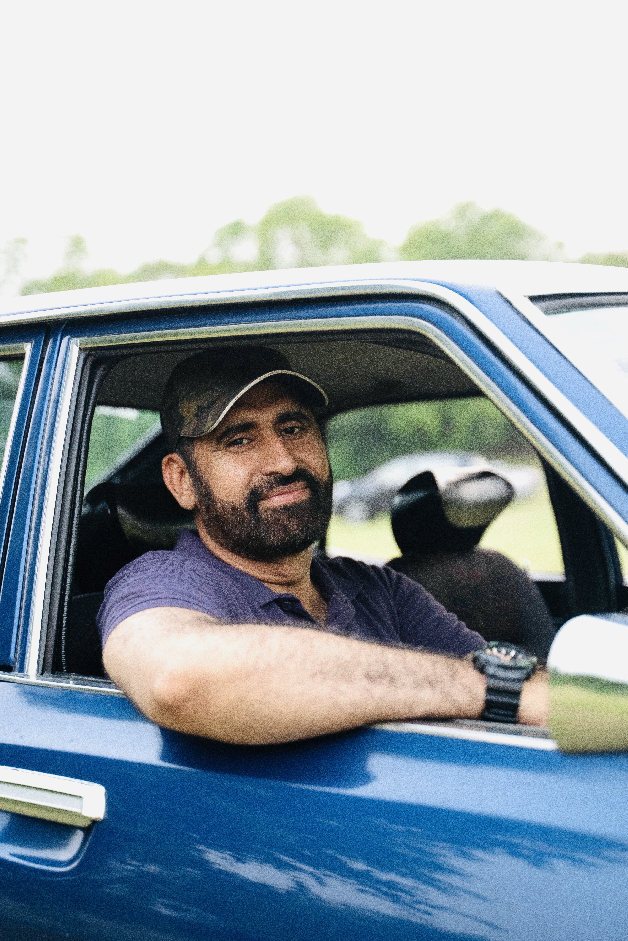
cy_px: 470
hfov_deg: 26.0
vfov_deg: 38.2
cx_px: 314
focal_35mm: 52
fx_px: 1361
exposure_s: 1/100
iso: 2500
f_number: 2.8
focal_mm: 52
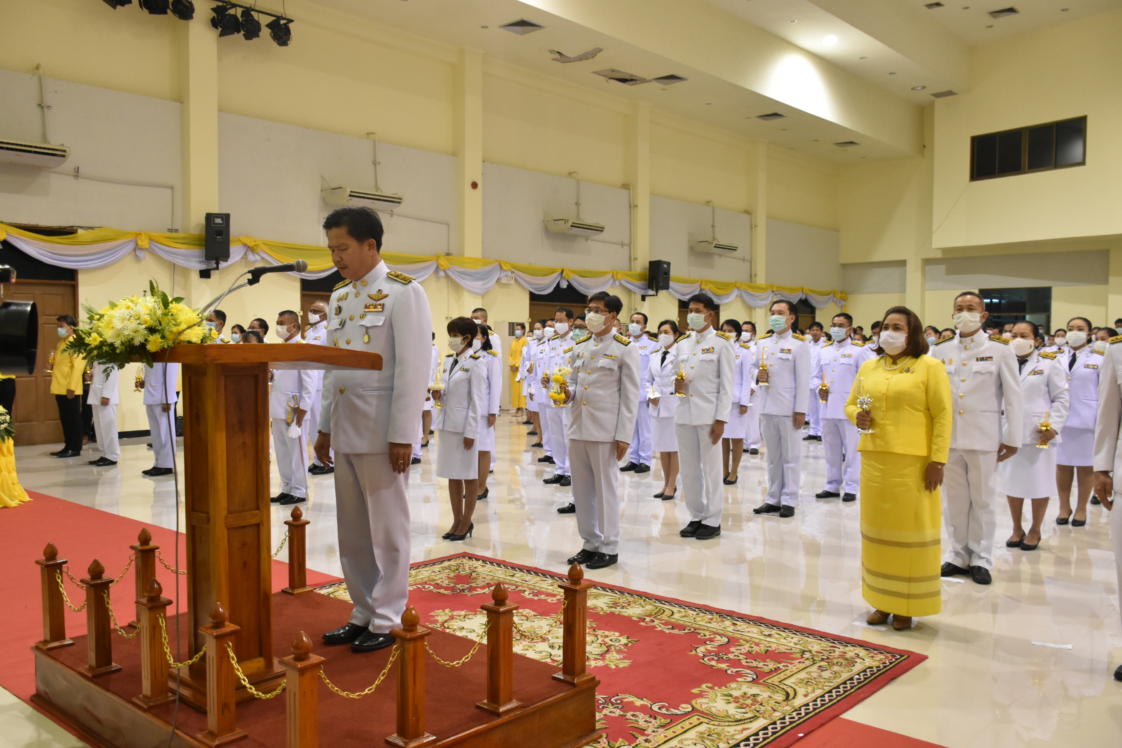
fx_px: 935
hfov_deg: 61.9
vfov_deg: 43.6
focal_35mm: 30
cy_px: 374
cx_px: 561
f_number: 4.5
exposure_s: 1/80
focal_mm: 20
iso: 2000
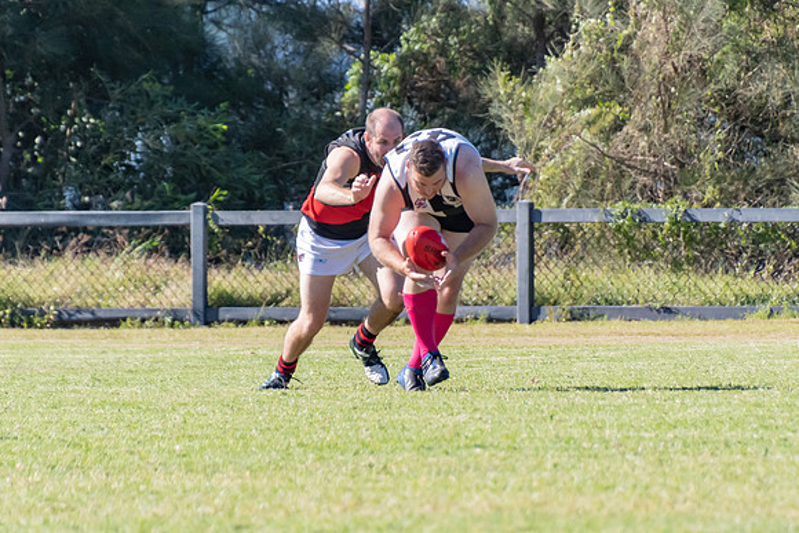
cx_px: 387
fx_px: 19590
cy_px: 294
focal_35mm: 882
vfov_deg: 1.6
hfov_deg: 2.3
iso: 800
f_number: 6.3
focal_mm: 400
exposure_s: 1/2500
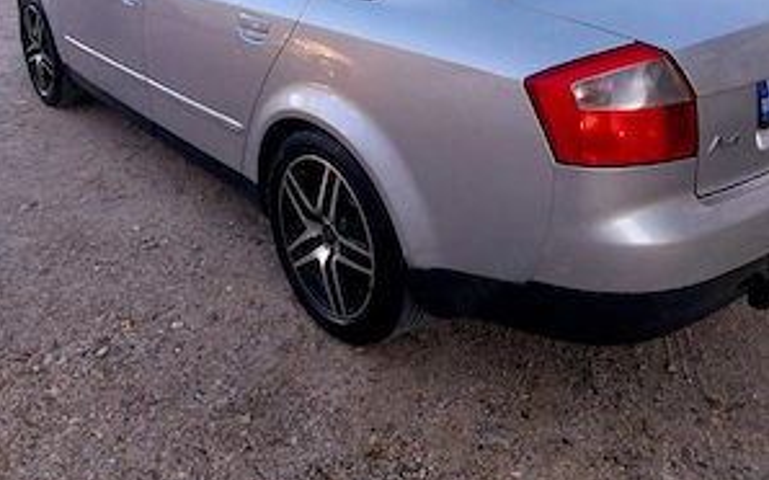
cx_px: 384
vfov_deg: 33.1
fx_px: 775
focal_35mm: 37
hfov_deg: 52.8
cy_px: 77
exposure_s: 1/208
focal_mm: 4
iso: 25
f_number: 1.8
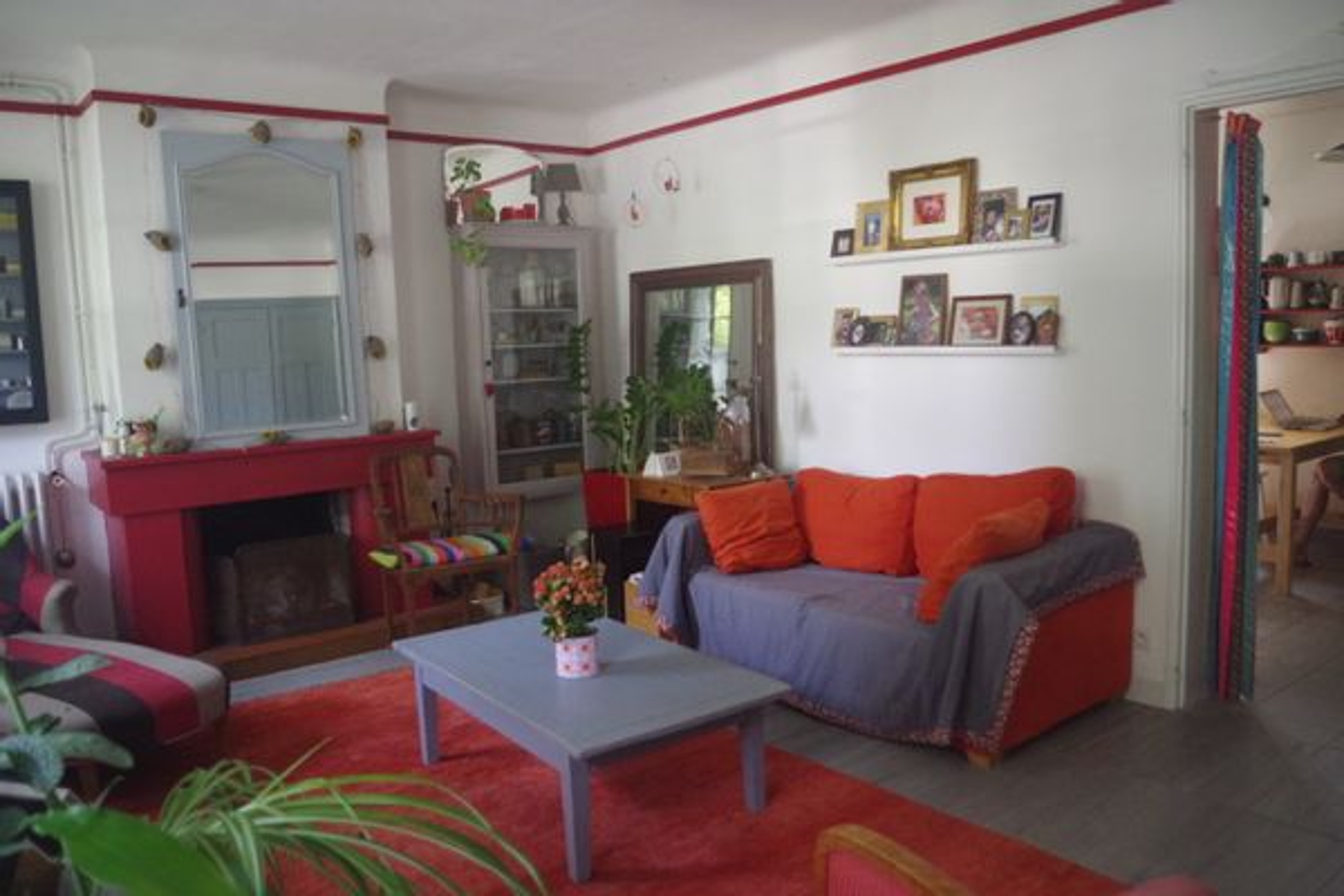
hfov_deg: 67.4
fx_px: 1008
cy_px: 448
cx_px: 672
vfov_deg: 47.9
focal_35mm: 27
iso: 3200
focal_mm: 18
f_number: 4
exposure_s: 1/40
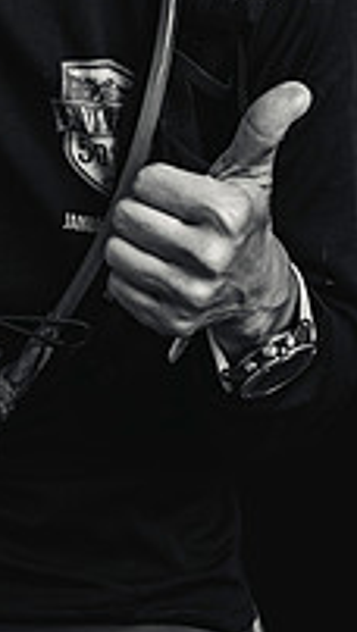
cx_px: 28
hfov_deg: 7.4
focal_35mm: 163
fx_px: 2736
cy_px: -63
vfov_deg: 12.9
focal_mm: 70
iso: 100
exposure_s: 1/100
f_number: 5
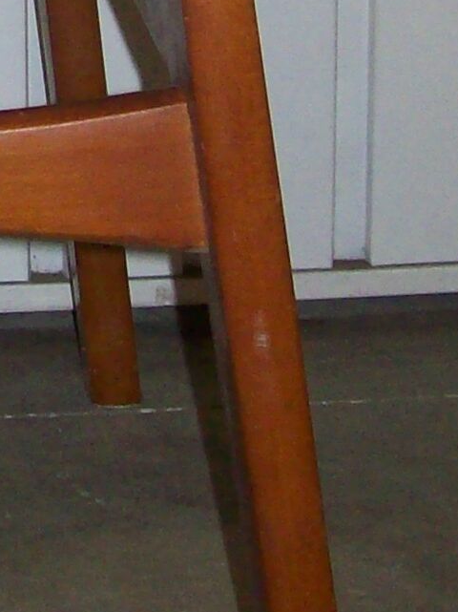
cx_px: -265
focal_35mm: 160
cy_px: -336
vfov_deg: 11.8
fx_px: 2825
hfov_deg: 9.0
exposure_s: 1/64
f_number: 2.7
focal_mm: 6
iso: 200
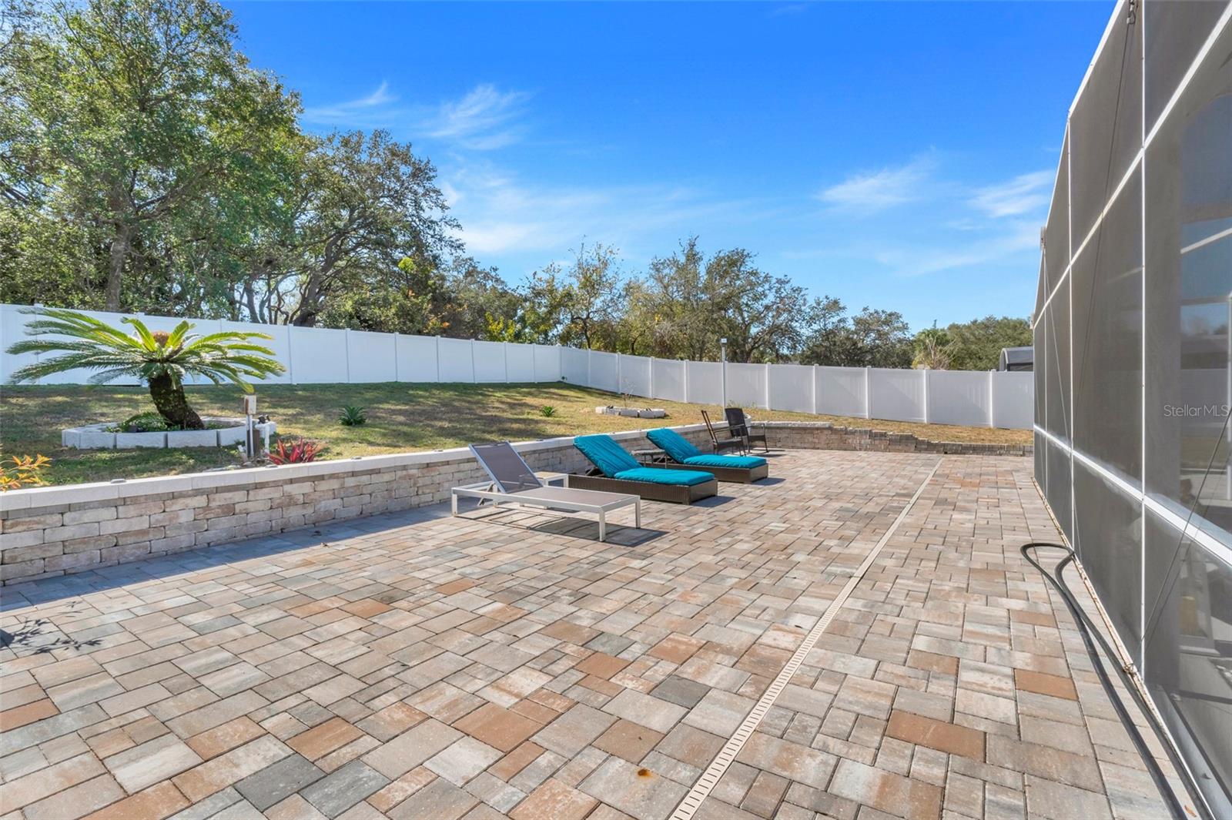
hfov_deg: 95.0
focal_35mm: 16
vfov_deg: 72.0
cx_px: 616
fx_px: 564
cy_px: 410
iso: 250
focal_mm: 11
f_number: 9
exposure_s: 1/80
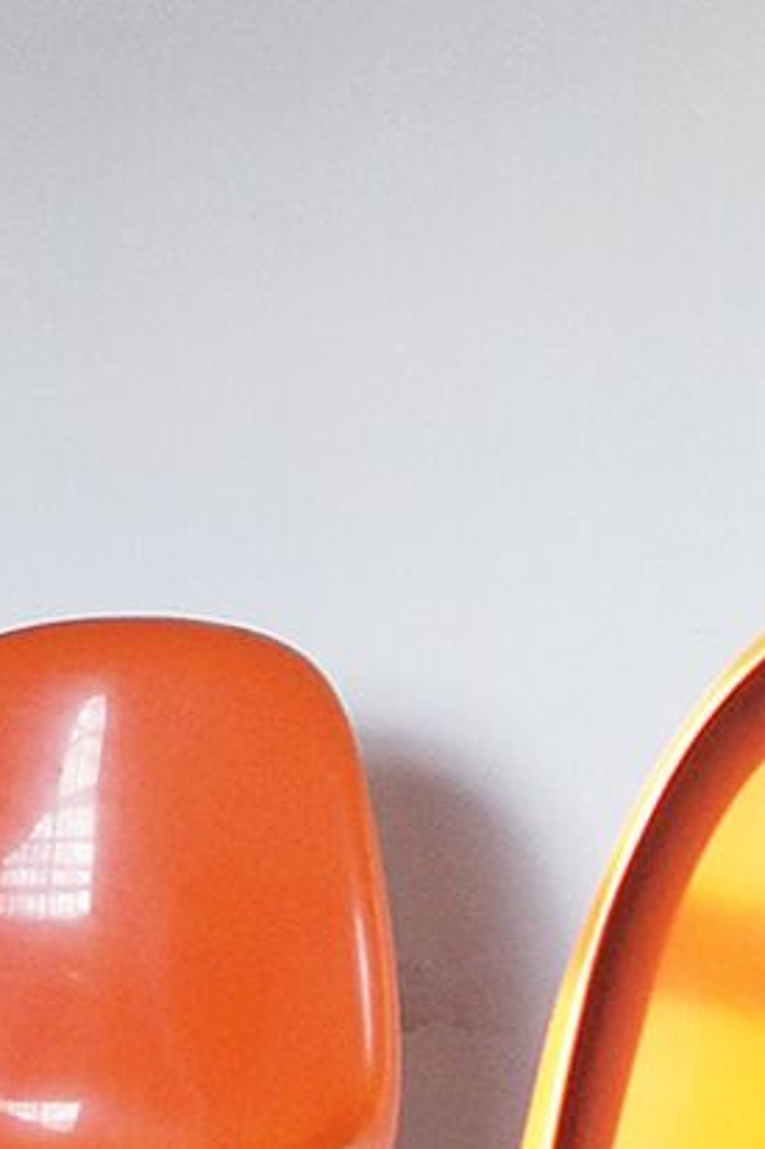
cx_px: -360
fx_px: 5104
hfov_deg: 8.4
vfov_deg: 12.8
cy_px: 670
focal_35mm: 160
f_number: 5.6
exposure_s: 1/125
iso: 400
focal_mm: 22
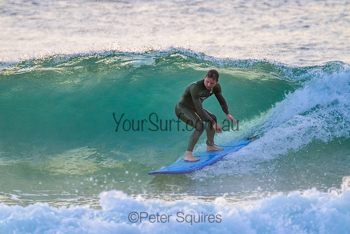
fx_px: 7779
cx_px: 175
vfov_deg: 1.7
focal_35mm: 800
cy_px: 117
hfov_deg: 2.6
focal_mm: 800
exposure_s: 1/1250
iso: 8000
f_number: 11
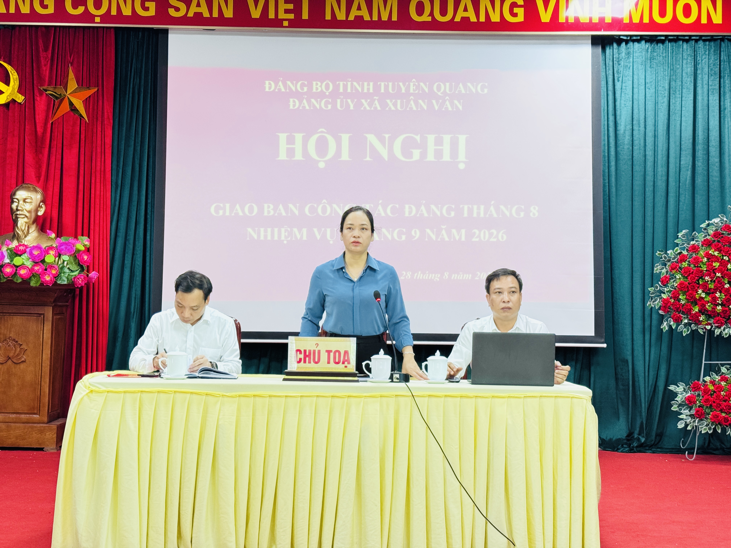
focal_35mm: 48
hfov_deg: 39.7
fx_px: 1014
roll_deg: -1.0
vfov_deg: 30.3
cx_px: 366
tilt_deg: +2.1
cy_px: 274
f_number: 1.78
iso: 250
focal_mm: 6.76
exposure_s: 1/60
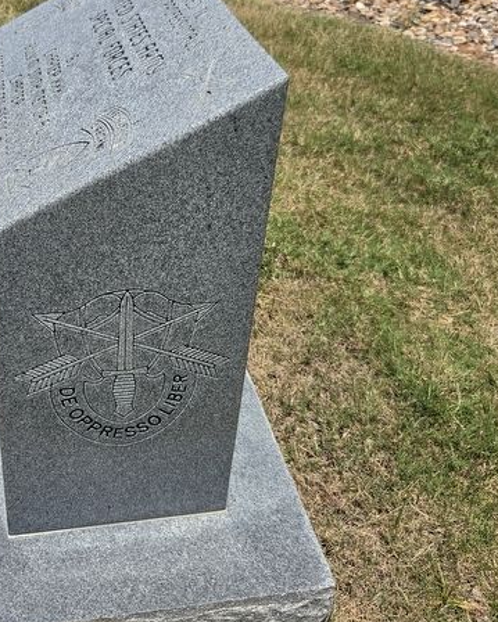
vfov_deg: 45.7
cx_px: 154
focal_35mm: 40
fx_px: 737
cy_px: 276
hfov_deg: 36.8
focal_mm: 5.4
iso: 80
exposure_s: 1/7595
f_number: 1.8
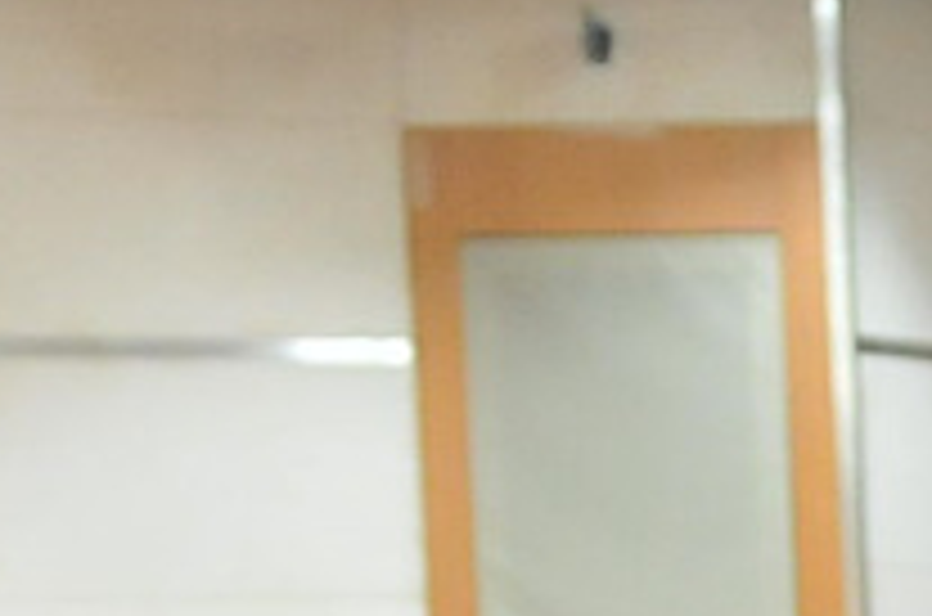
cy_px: 1470
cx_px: 2008
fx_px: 6741
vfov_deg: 5.1
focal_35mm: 261
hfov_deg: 7.5
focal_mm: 24
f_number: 2.8
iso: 1600
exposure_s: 1/40
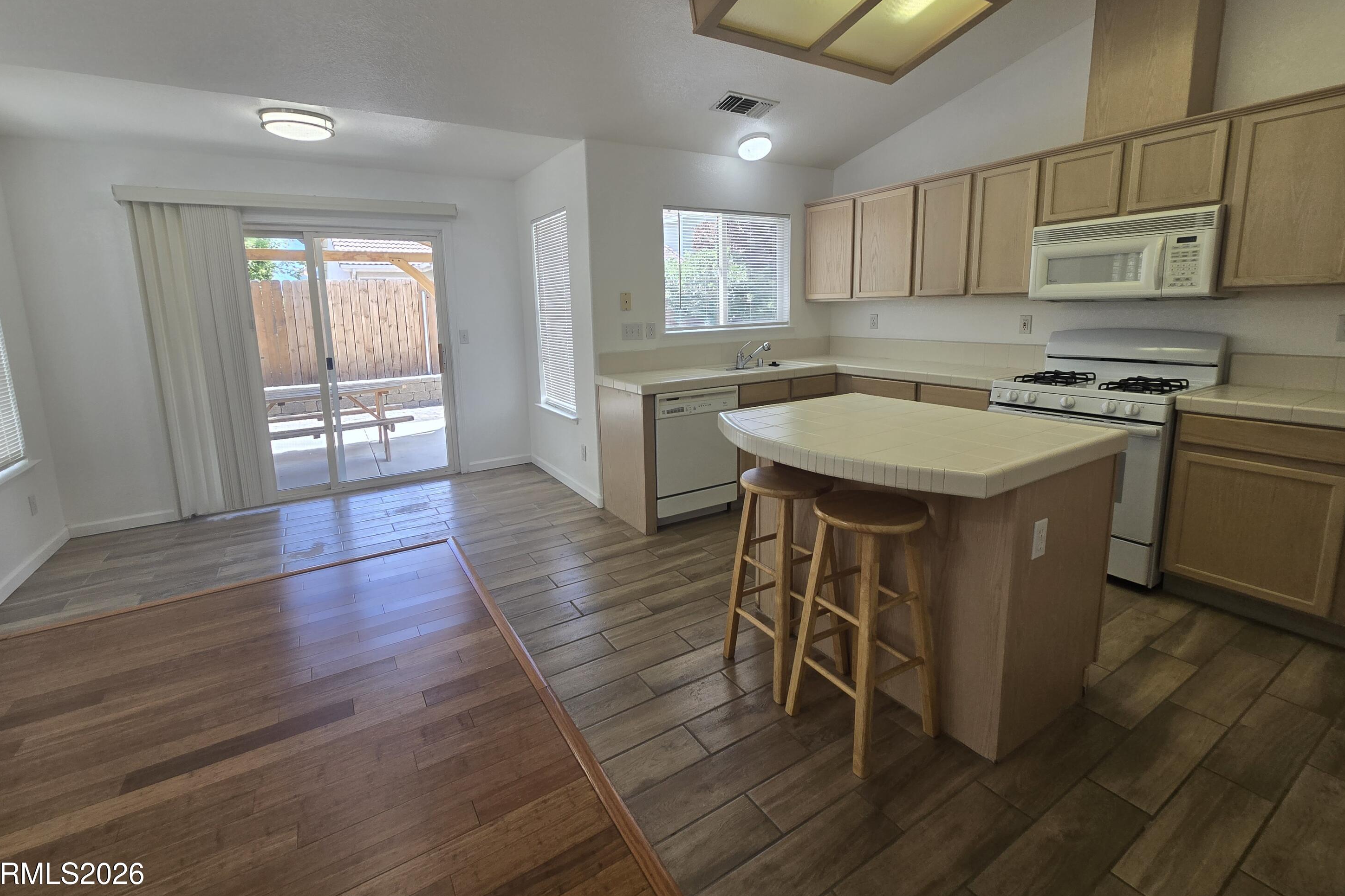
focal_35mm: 14
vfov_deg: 80.9
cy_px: 400
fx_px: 523
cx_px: 650
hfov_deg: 104.2
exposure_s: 1/120
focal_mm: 2.2
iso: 50
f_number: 2.2
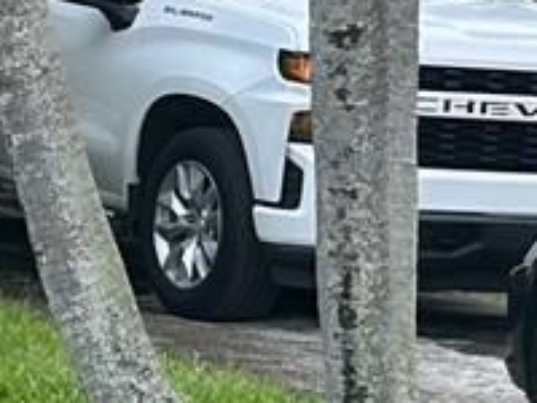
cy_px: 70
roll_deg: -2.5
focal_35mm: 192
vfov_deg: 7.7
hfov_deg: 8.3
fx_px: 2979
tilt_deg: -4.0
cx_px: -1200
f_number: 1.78
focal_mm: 6.86
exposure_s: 1/529
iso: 80
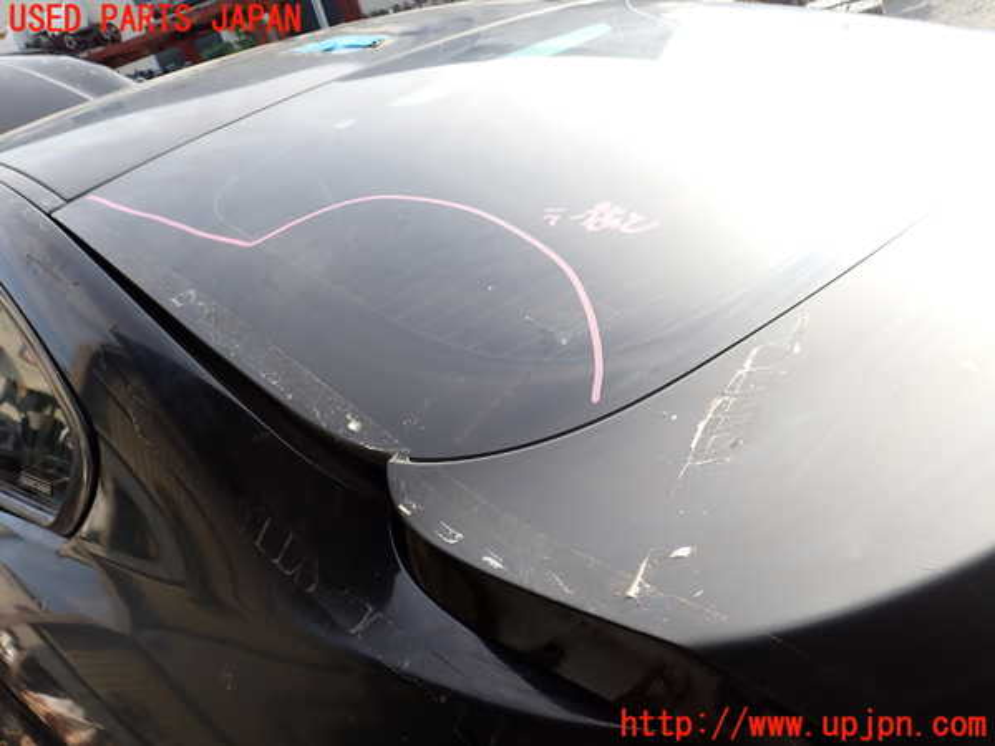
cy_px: 373
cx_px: 498
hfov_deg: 60.0
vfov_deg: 46.8
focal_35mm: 30
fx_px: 862
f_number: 3.2
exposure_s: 1/320
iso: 100
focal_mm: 5.4
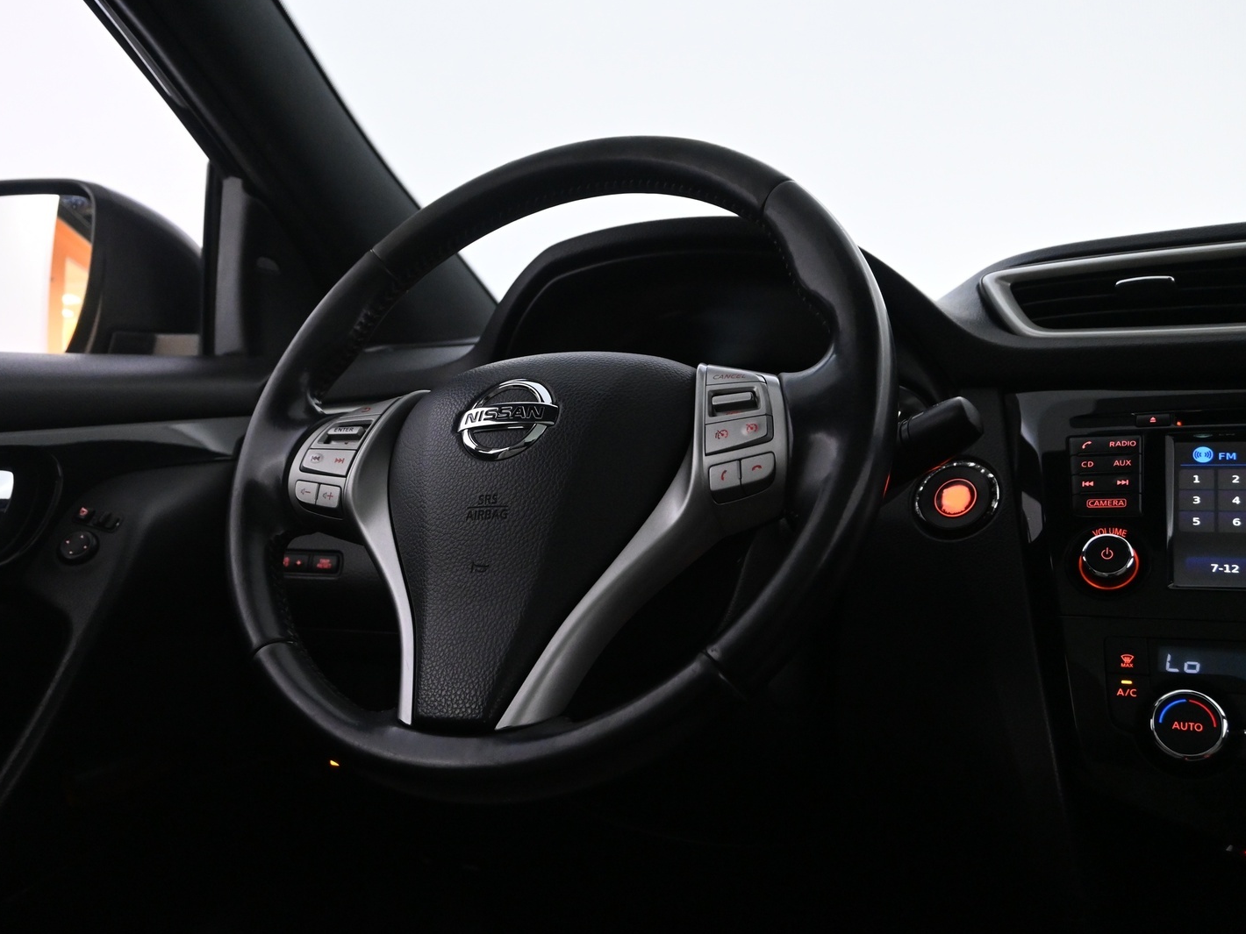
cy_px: 462
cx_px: 544
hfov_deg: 53.1
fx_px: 1244
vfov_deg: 41.2
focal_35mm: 35
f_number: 4.5
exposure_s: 1/50
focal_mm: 21
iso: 3200
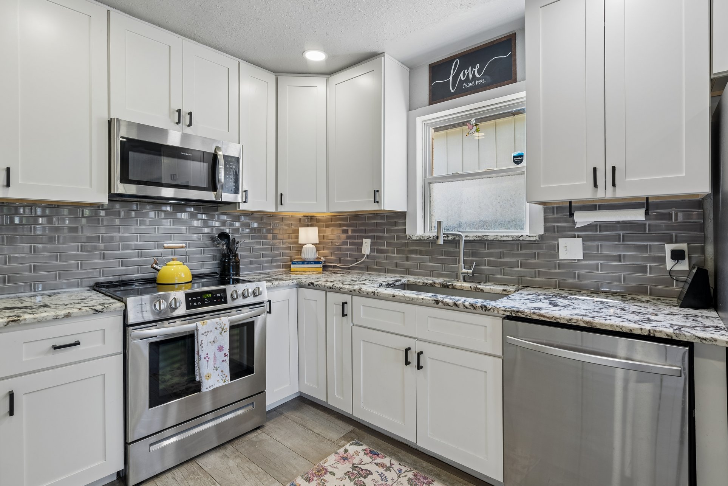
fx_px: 344
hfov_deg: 93.3
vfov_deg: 70.4
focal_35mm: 17
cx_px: 369
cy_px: 240
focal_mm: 16
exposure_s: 1/8
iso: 200
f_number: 8
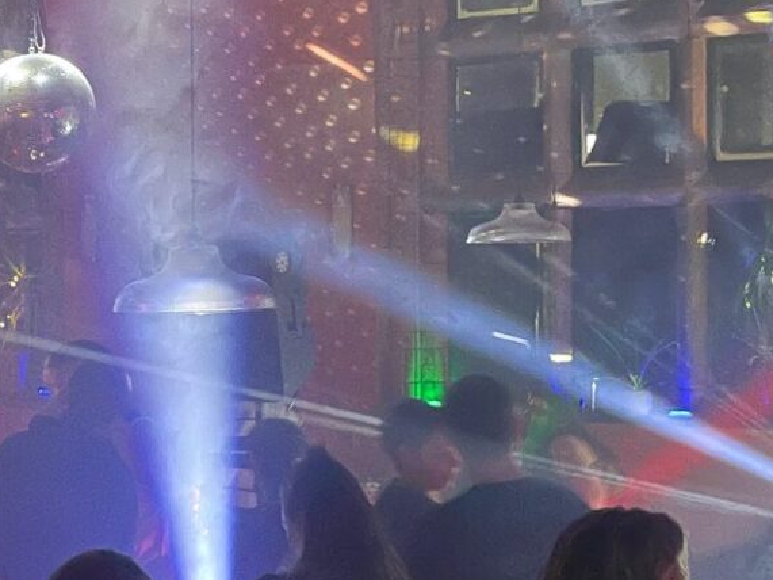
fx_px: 1563
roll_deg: +0.0
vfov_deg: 21.0
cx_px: 5
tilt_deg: -2.6
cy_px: 339
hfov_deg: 26.4
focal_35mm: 70
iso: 1000
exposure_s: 1/17
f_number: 1.6
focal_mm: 4.2
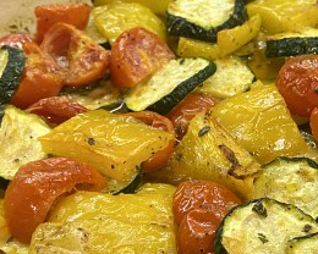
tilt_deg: -39.0
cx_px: 268
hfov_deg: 24.0
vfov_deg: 19.7
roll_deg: +1.4
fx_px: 734
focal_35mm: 78
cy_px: 144
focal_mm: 4.25
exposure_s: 1/50
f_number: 1.8
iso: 125
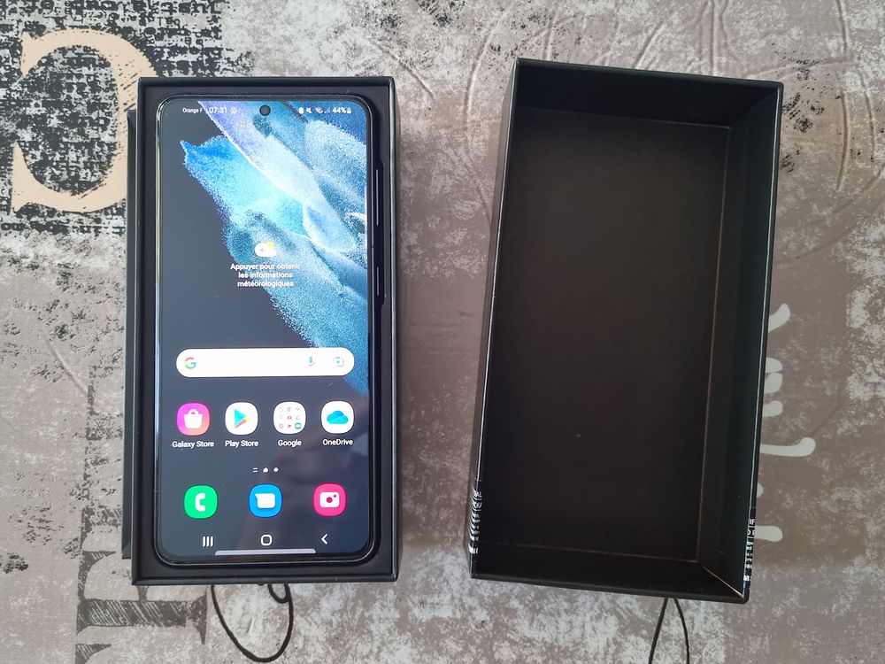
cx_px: 442
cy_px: 332
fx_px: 690
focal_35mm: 27
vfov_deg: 51.4
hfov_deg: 65.3
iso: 640
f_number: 2
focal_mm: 5.9
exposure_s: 1/50
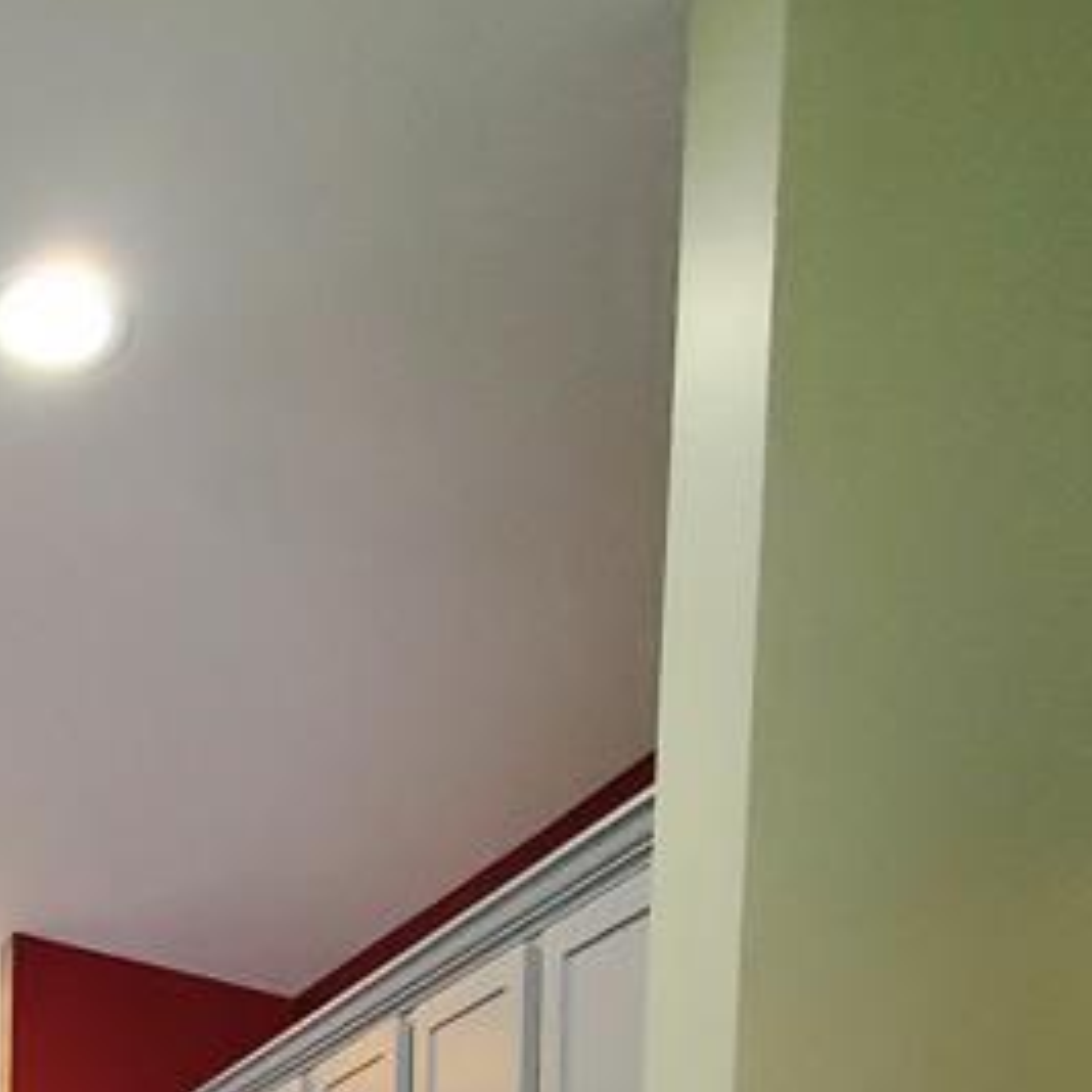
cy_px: 1493
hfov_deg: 28.1
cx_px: -479
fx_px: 1570
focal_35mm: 44
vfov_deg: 29.2
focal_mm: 1.8
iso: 320
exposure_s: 1/60
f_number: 2.2
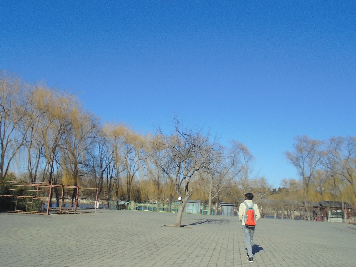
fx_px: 298
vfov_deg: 48.2
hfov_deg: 61.6
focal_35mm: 29
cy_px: 126
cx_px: 173
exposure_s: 1/100
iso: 80
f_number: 11.5
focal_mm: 4.6
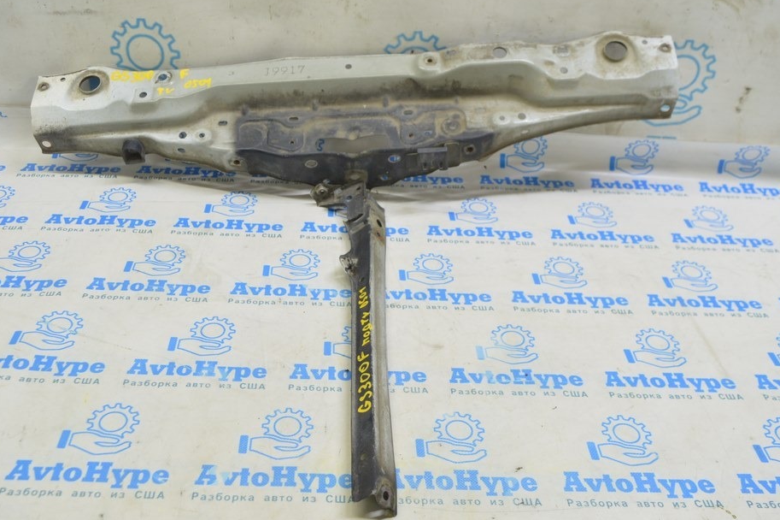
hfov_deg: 51.8
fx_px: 801
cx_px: 349
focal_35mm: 37
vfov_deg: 35.9
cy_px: 266
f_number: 5.6
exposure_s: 1/20
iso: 400
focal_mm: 22
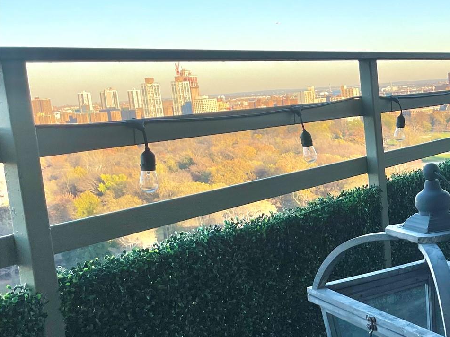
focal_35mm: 56
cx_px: 483
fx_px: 728
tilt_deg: -8.9
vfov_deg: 26.1
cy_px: 189
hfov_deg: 31.0
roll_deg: +4.3
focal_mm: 4.2
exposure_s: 1/1114
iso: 32
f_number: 1.6
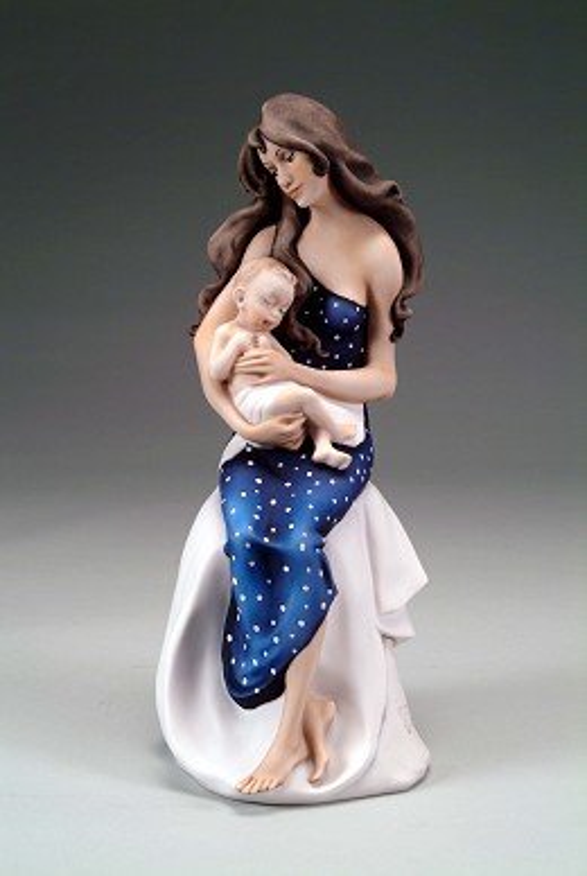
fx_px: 1828
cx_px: 294
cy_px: 438
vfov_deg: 27.0
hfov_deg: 18.2
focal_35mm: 75
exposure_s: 1/15
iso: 160
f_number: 11
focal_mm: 50
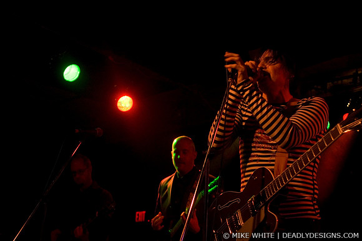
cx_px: 181
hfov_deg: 37.9
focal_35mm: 52
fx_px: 528
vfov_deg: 25.7
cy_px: 120
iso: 800
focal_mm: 35
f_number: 2.8
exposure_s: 1/40
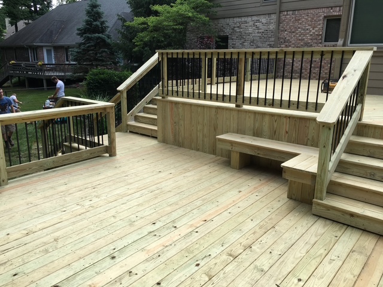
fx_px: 321
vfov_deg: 48.2
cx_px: 192
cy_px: 144
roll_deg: +1.2
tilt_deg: -13.2
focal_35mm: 29
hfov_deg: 61.7
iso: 25
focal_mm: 4.15
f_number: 2.2
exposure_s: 1/569
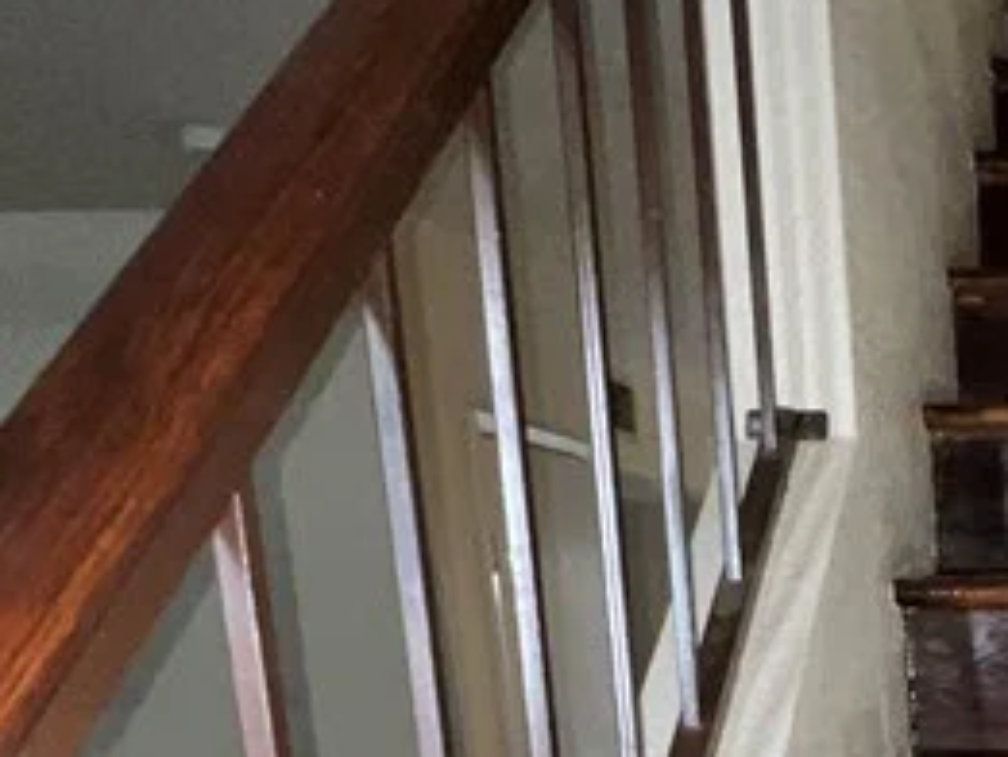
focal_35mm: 51
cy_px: 1070
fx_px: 1486
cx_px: 1236
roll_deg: +0.8
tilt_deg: -15.7
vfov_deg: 23.9
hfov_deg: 31.0
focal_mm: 1.57
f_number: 1.8
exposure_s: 1/60
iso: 125
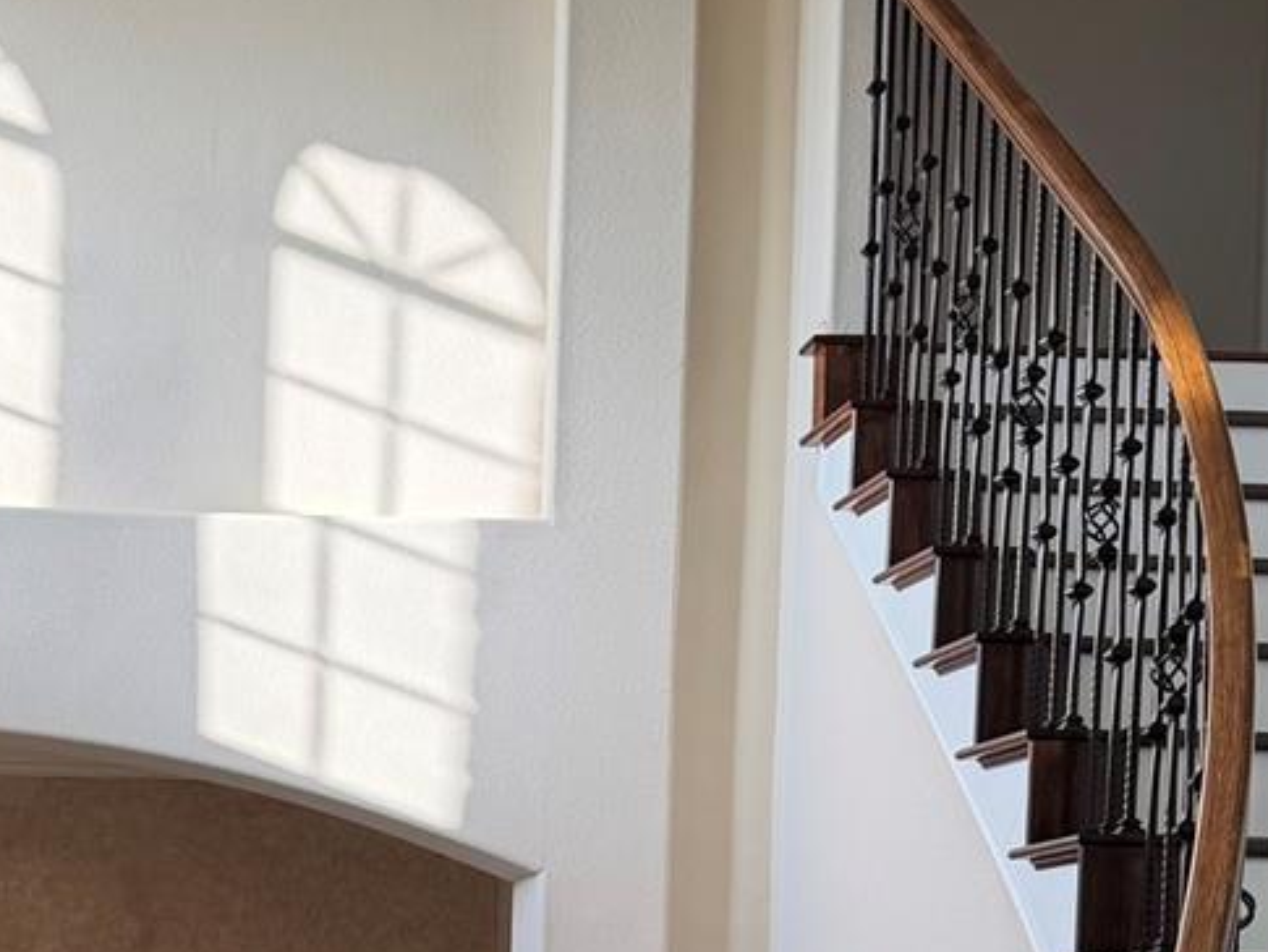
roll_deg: -0.6
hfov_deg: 24.7
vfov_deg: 18.5
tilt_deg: -2.4
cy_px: 1112
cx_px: 52
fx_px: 2785
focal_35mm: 76
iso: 80
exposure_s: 1/263
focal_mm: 6.76
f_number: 1.78
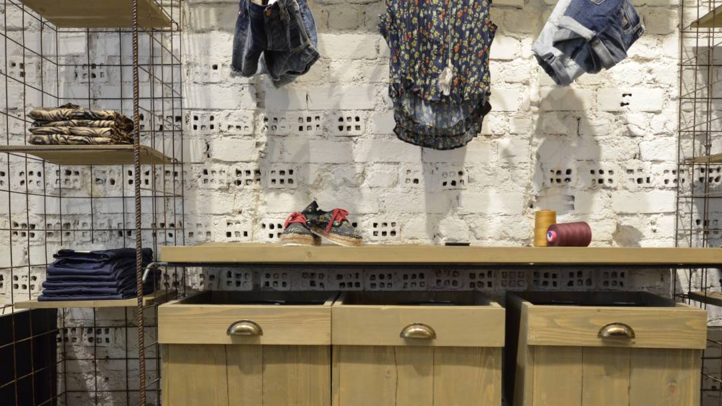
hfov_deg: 56.6
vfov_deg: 33.5
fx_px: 670
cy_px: 258
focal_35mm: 35
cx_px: 376
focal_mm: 20
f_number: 2.8
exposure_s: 1/200
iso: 1600
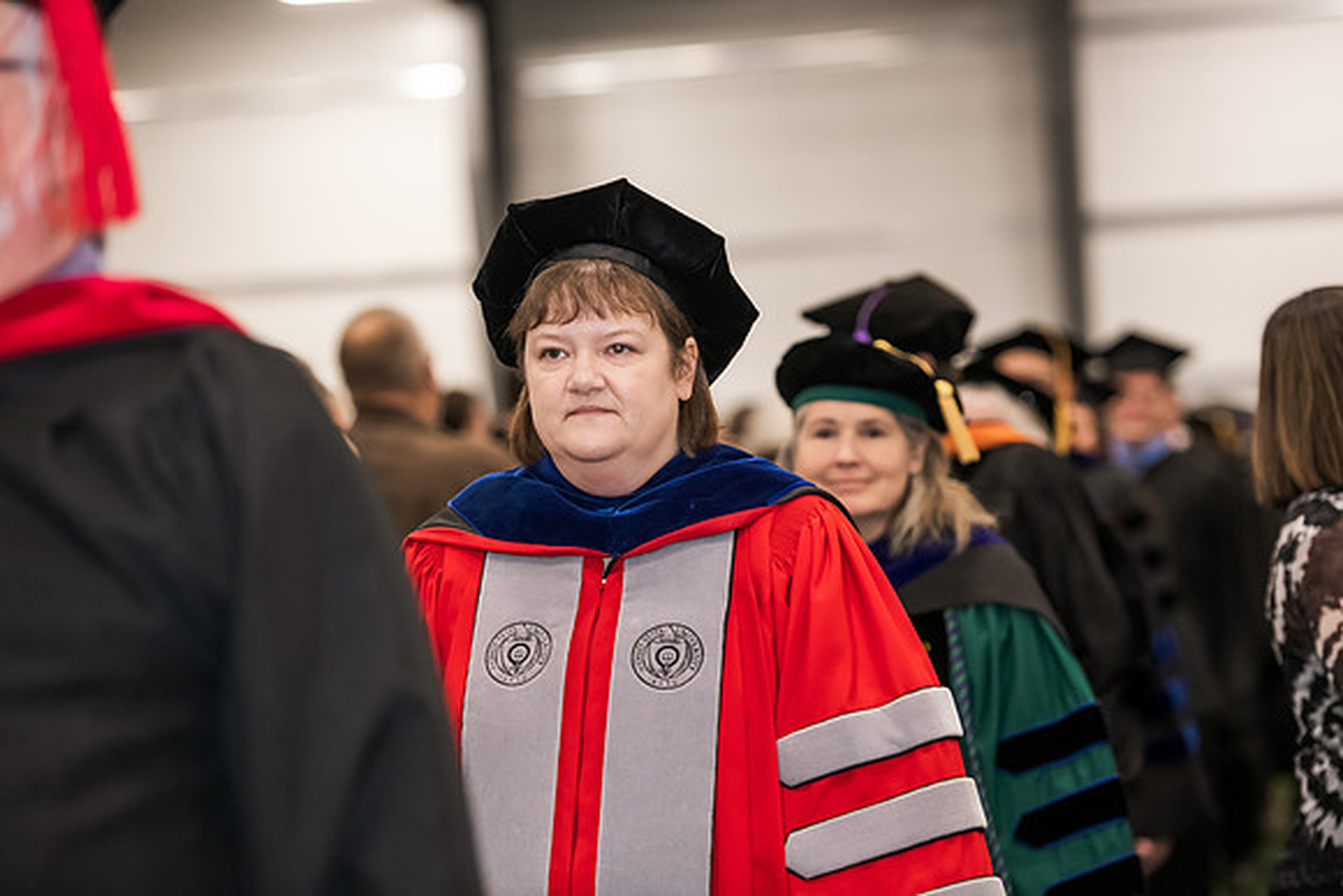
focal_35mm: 122
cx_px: 672
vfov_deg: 11.2
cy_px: 448
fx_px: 4552
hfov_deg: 16.8
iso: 2000
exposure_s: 1/200
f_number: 3.2
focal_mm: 122
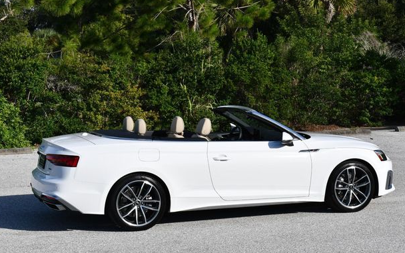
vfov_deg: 17.8
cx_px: 204
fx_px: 806
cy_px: 114
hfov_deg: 28.2
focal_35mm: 73
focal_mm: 34
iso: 100
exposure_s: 1/320
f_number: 9
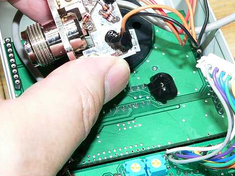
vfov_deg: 14.2
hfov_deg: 18.9
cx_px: 126
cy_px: 56
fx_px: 706
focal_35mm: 104
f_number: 4
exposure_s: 1/60
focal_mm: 12.4
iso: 200
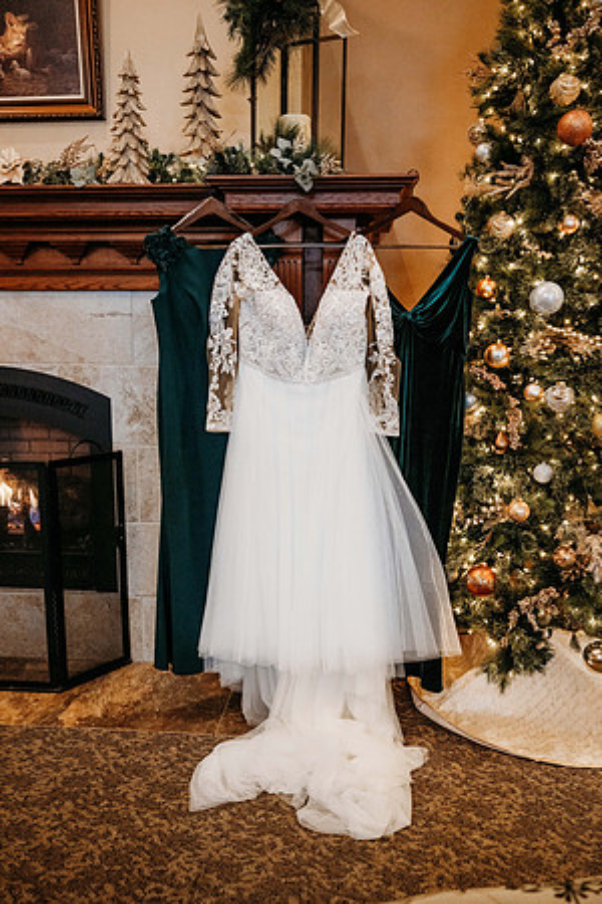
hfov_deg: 44.3
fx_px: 740
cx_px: 301
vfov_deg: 62.8
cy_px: 452
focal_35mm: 30
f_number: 2.8
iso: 1600
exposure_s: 1/200
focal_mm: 29.5
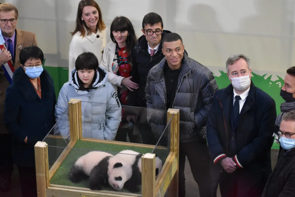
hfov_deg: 16.7
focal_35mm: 123
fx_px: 1008
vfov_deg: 11.1
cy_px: 98
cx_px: 148
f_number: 4.8
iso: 2800
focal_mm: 82
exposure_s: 1/60
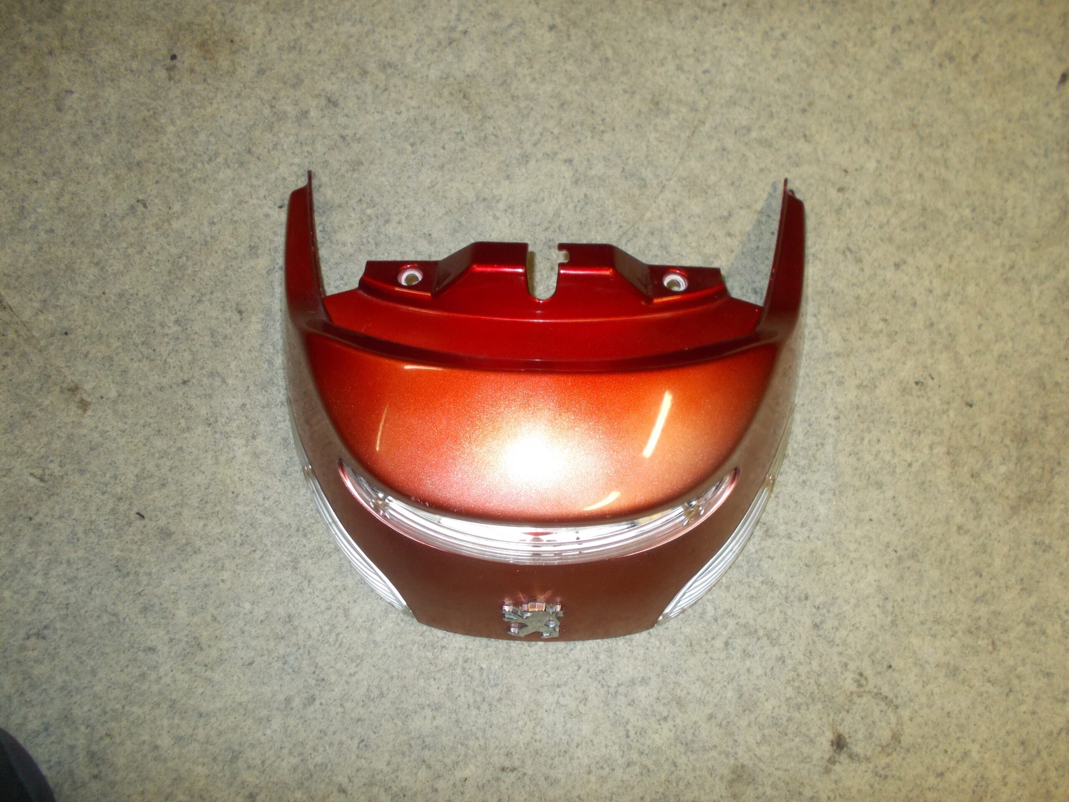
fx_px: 803
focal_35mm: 26
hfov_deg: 67.3
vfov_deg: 53.1
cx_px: 534
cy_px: 401
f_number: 3.2
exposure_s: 1/25
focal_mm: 4.6
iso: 200
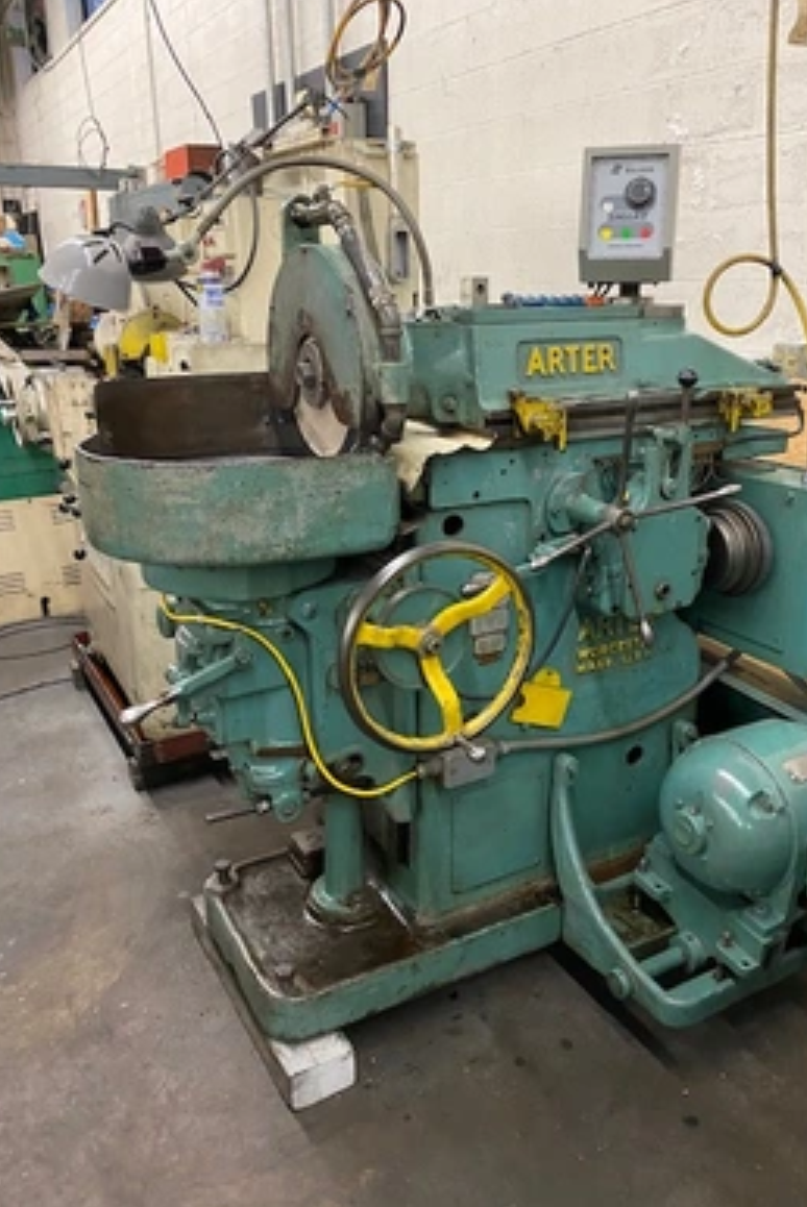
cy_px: 597
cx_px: 447
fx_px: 940
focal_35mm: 28
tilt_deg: -18.3
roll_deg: -0.4
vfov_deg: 65.4
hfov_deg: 46.4
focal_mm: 4.25
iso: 400
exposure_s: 1/40
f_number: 1.8
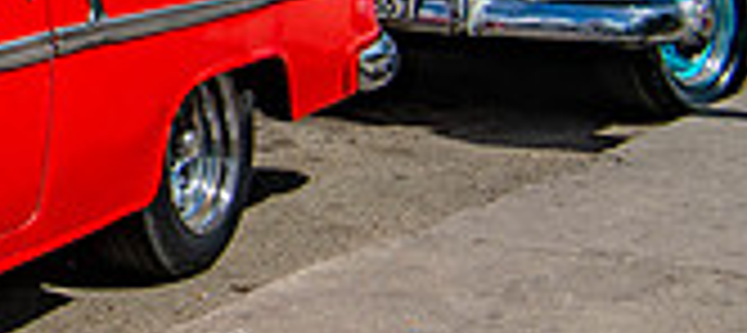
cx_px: -495
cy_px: -149
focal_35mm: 130
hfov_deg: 15.4
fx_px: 2457
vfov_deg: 7.6
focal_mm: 34
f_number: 10
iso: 100
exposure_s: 1/400
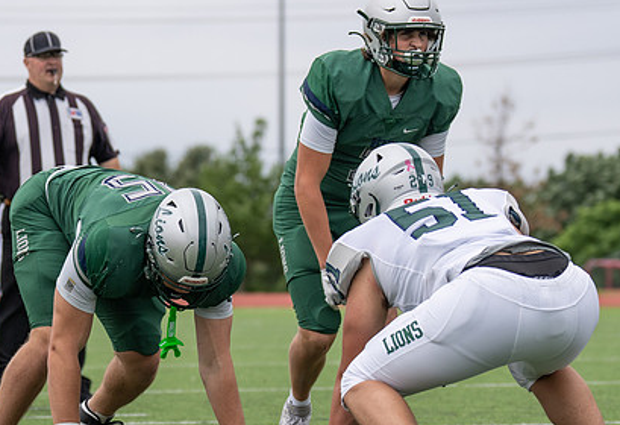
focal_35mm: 210
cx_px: 186
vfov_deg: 6.7
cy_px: 319
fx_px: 3647
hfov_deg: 9.7
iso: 250
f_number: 2.8
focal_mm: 91
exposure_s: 1/1250
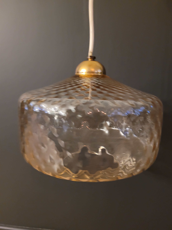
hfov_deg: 53.1
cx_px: 86
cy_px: 115
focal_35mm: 26
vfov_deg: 67.3
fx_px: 172
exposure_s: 1/25
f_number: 1.8
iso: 640
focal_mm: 5.4
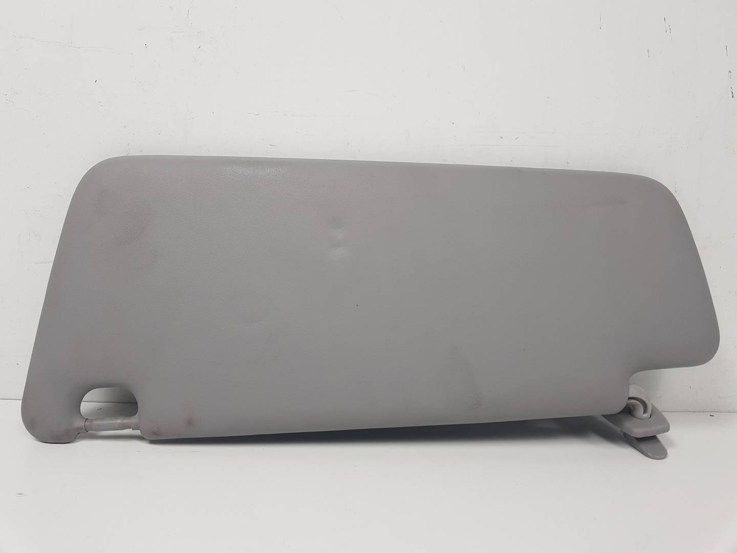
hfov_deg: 67.3
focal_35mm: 26
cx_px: 368
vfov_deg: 53.1
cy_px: 276
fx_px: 554
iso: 40
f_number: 1.7
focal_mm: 4.2
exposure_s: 1/286
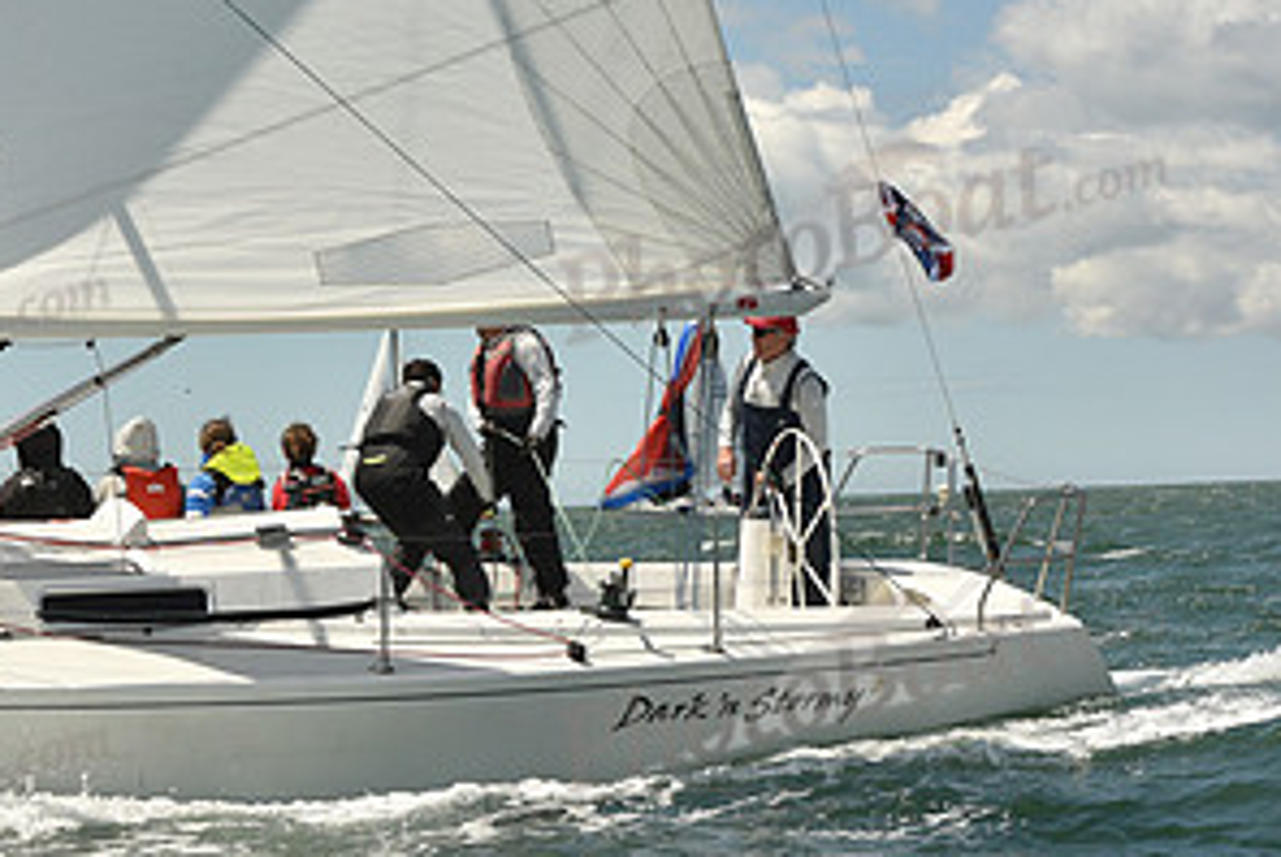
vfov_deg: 10.0
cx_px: 338
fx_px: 4880
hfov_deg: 14.9
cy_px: 517
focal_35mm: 137
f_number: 11
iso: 320
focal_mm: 70
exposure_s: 1/800
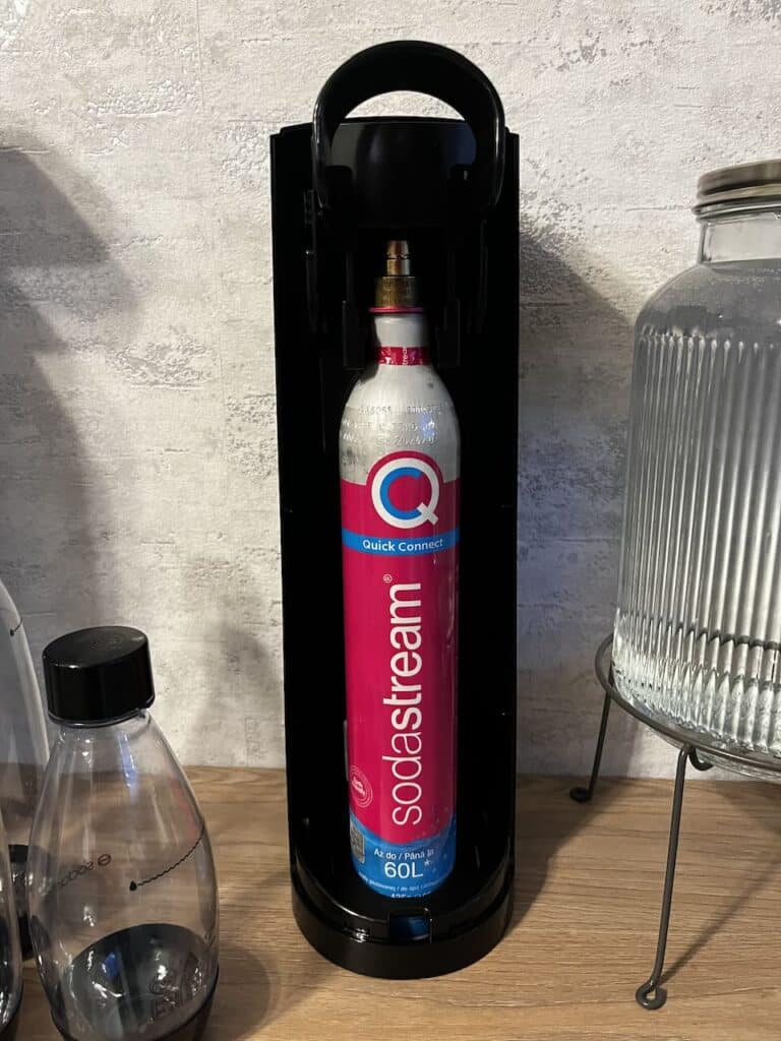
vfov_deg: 67.3
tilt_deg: -15.5
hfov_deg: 53.1
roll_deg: -0.3
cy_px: 520
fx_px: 782
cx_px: 390
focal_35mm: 26
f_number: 1.6
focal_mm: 5.1
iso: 500
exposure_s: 1/50
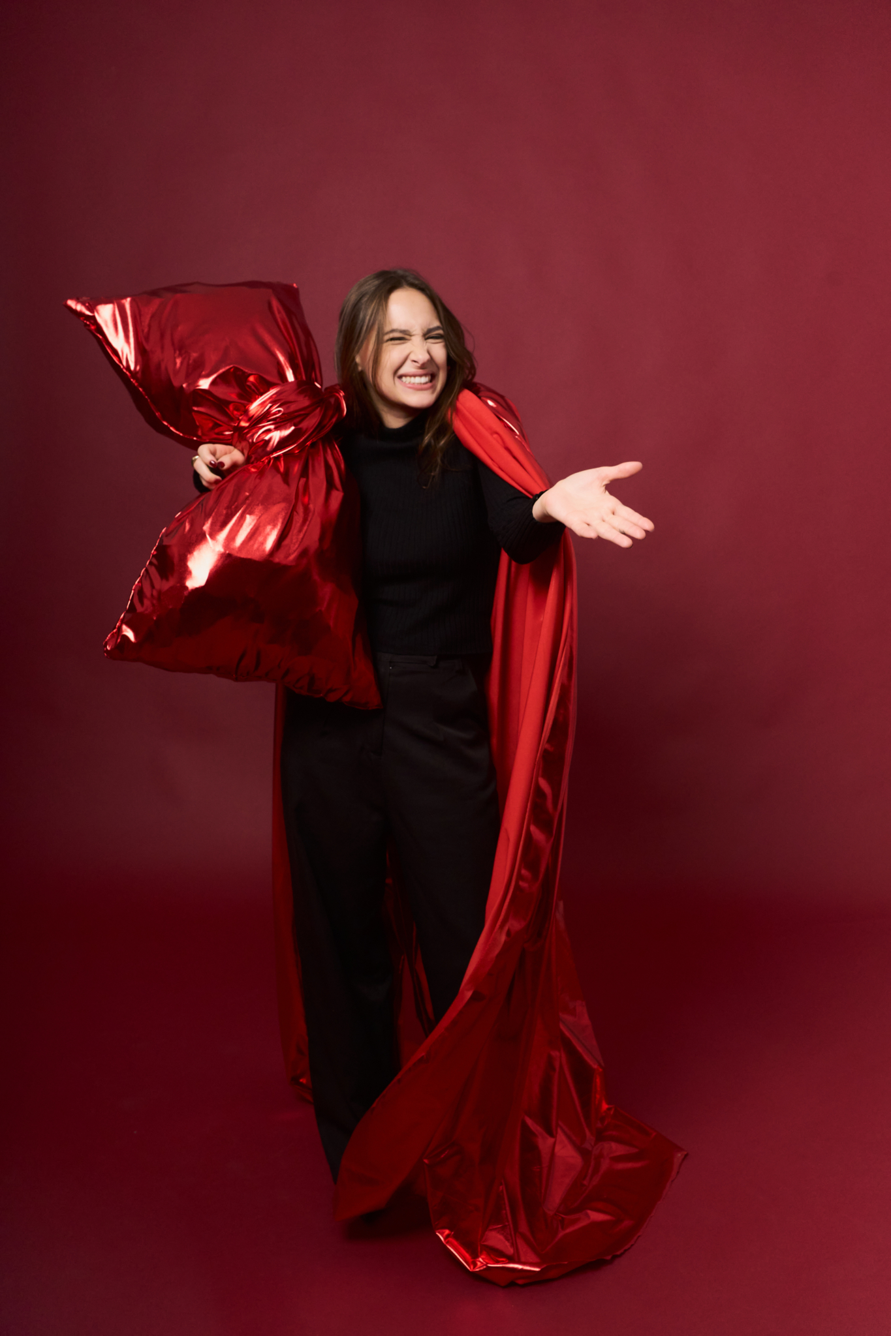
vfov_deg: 54.4
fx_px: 1299
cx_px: 446
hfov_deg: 37.8
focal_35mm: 35
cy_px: 668
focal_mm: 35
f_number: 7.1
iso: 800
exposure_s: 1/250
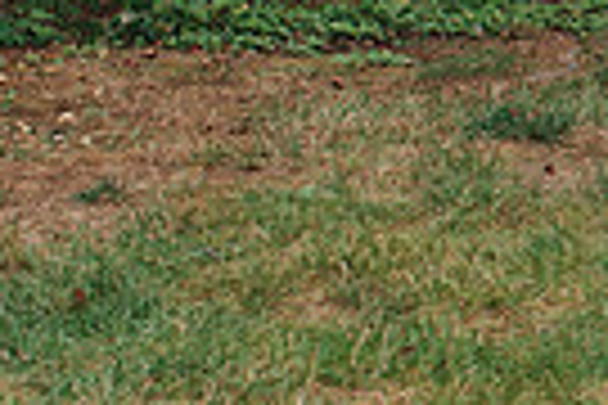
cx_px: 1244
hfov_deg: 9.0
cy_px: -154
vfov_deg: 6.4
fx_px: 3614
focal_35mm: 214
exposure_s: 1/1000
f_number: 3.2
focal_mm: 35
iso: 360
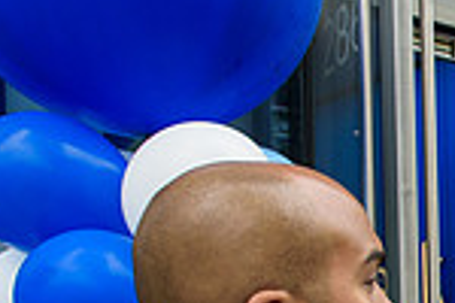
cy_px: 426
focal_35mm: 93
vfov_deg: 14.0
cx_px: 686
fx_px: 1175
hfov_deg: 19.2
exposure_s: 1/250
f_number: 5
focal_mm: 24
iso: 200
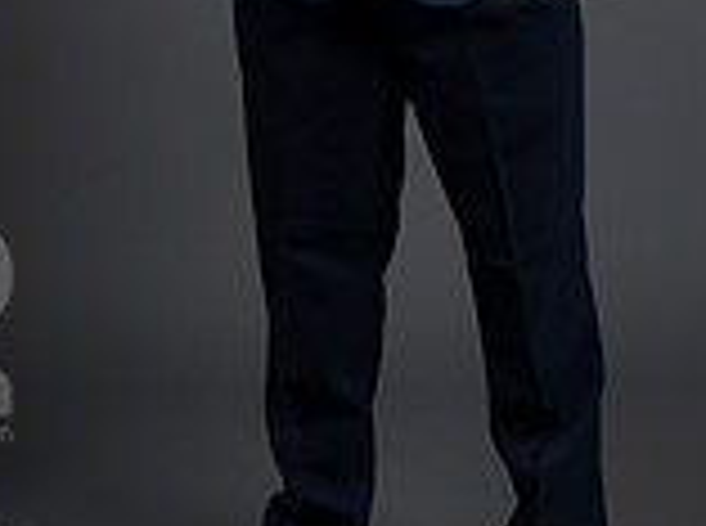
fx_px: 4497
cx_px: 400
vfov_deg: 6.6
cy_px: -166
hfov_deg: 9.0
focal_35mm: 221
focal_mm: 80
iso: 160
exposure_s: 1/250
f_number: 5.6
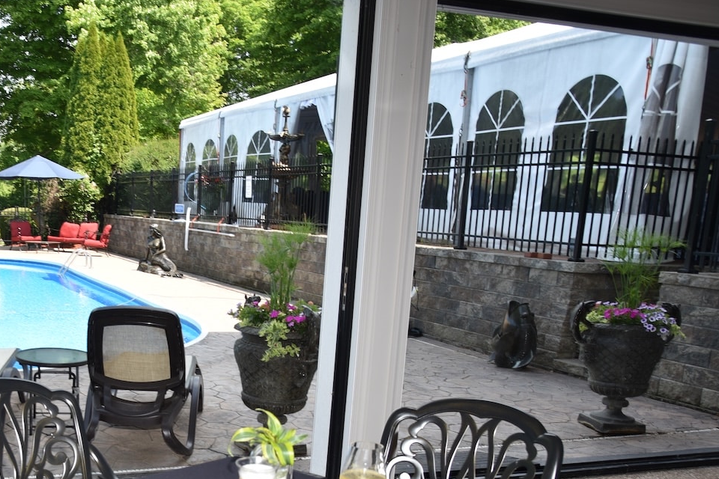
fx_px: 799
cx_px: 160
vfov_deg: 32.3
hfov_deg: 46.3
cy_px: 396
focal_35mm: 40
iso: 100
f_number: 5.6
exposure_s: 1/125
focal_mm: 24
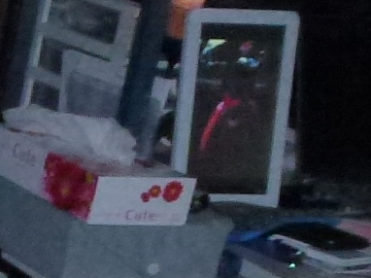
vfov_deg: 8.5
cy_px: 637
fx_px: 1724
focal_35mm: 161
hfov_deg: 9.8
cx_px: -690
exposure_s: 1/60
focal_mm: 4.3
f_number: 3.3
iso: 400
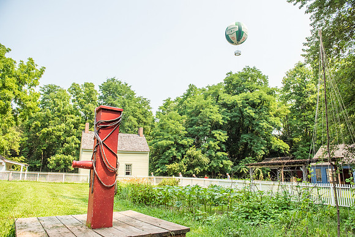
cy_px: 118
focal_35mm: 24
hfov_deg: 73.3
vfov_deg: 52.8
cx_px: 178
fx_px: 239
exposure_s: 1/5000
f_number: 4
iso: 500
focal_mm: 24
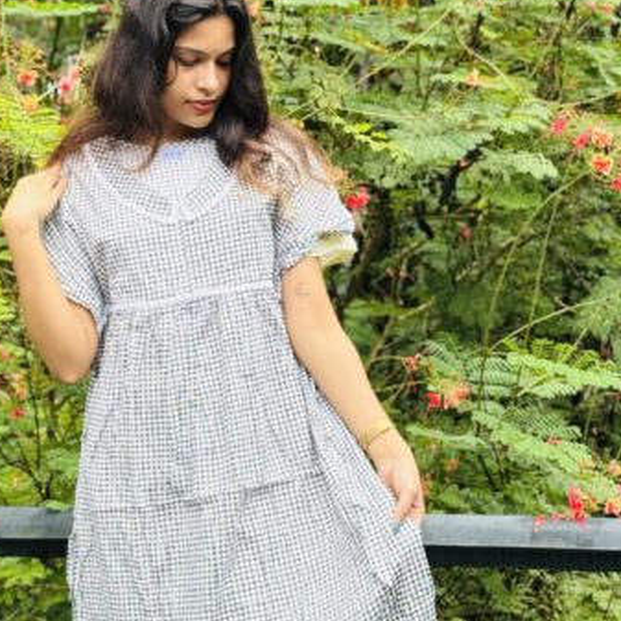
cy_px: 292
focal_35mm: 84
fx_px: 1705
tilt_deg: -7.3
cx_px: 197
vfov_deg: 20.6
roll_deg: +3.1
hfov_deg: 20.6
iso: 64
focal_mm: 6.76
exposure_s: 1/645
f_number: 1.78
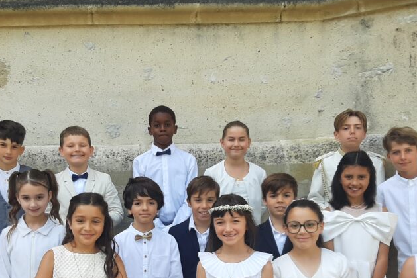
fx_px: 510
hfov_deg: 44.1
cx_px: 154
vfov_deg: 29.6
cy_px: 234
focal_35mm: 44
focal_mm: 3.93
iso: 40
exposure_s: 1/368
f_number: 1.7
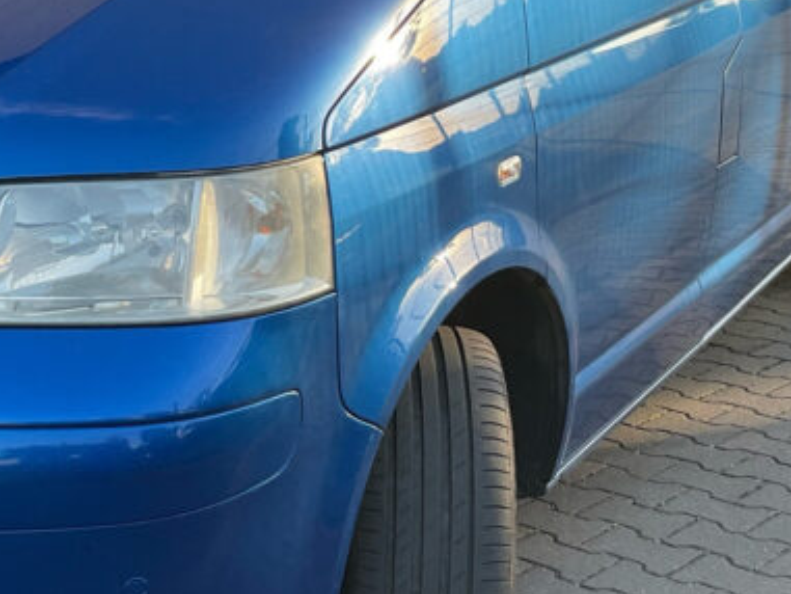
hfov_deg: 24.7
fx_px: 1783
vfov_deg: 18.9
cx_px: 199
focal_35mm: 78
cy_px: 255
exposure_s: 1/120
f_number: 1.8
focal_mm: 3
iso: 16
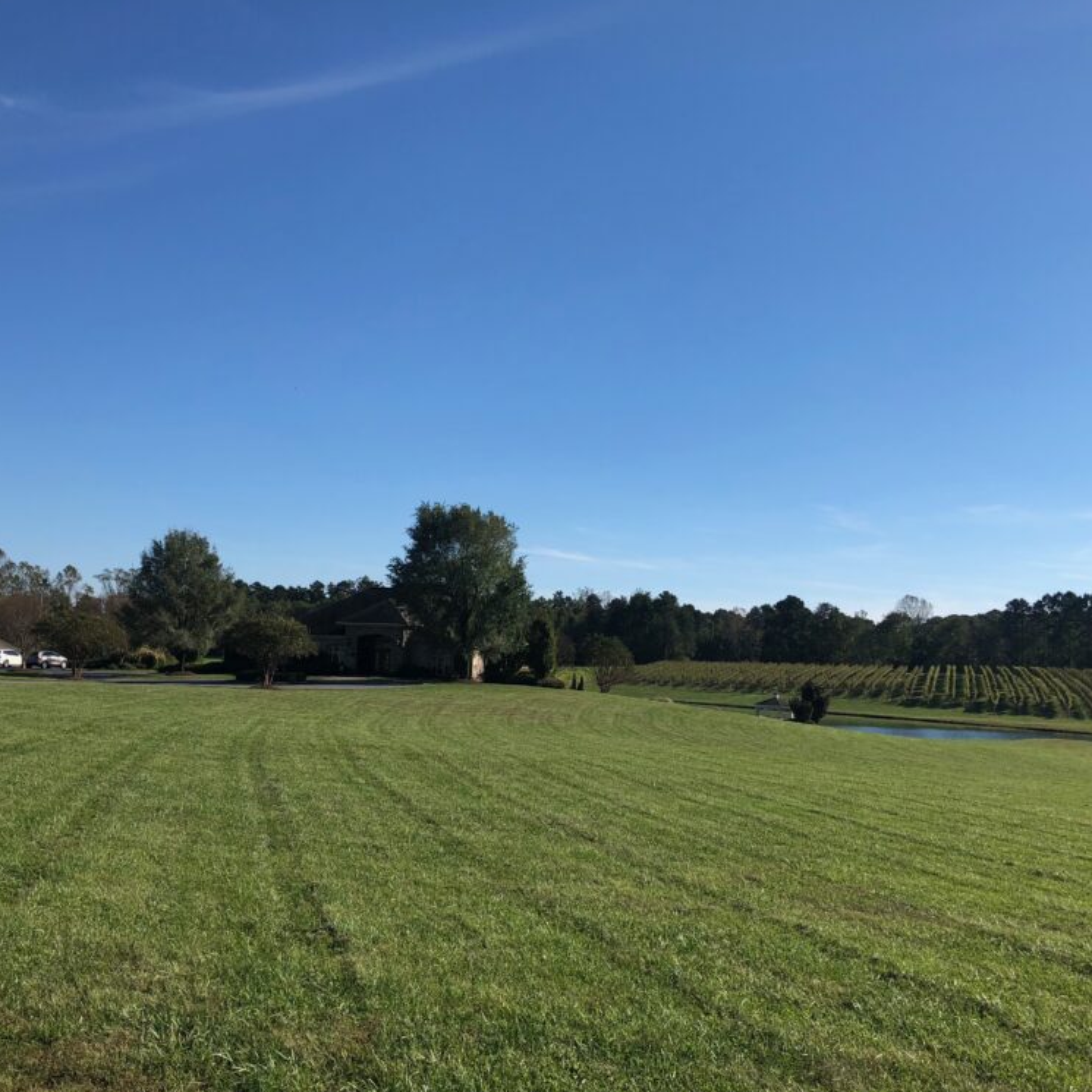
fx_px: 1213
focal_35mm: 34
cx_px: 506
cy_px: 551
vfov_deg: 48.4
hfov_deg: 48.4
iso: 20
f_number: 1.8
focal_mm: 4
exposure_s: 1/2404
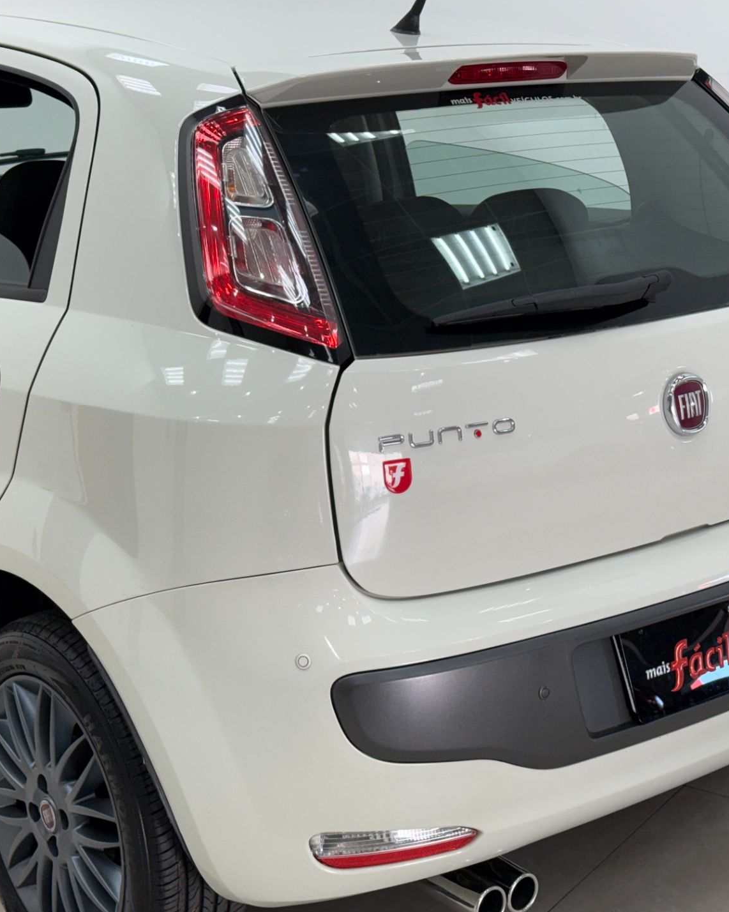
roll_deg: +0.1
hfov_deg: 24.2
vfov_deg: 30.0
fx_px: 1699
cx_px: 359
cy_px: 456
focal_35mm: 63
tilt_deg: -15.0
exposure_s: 1/120
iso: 64
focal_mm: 6.76
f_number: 1.78
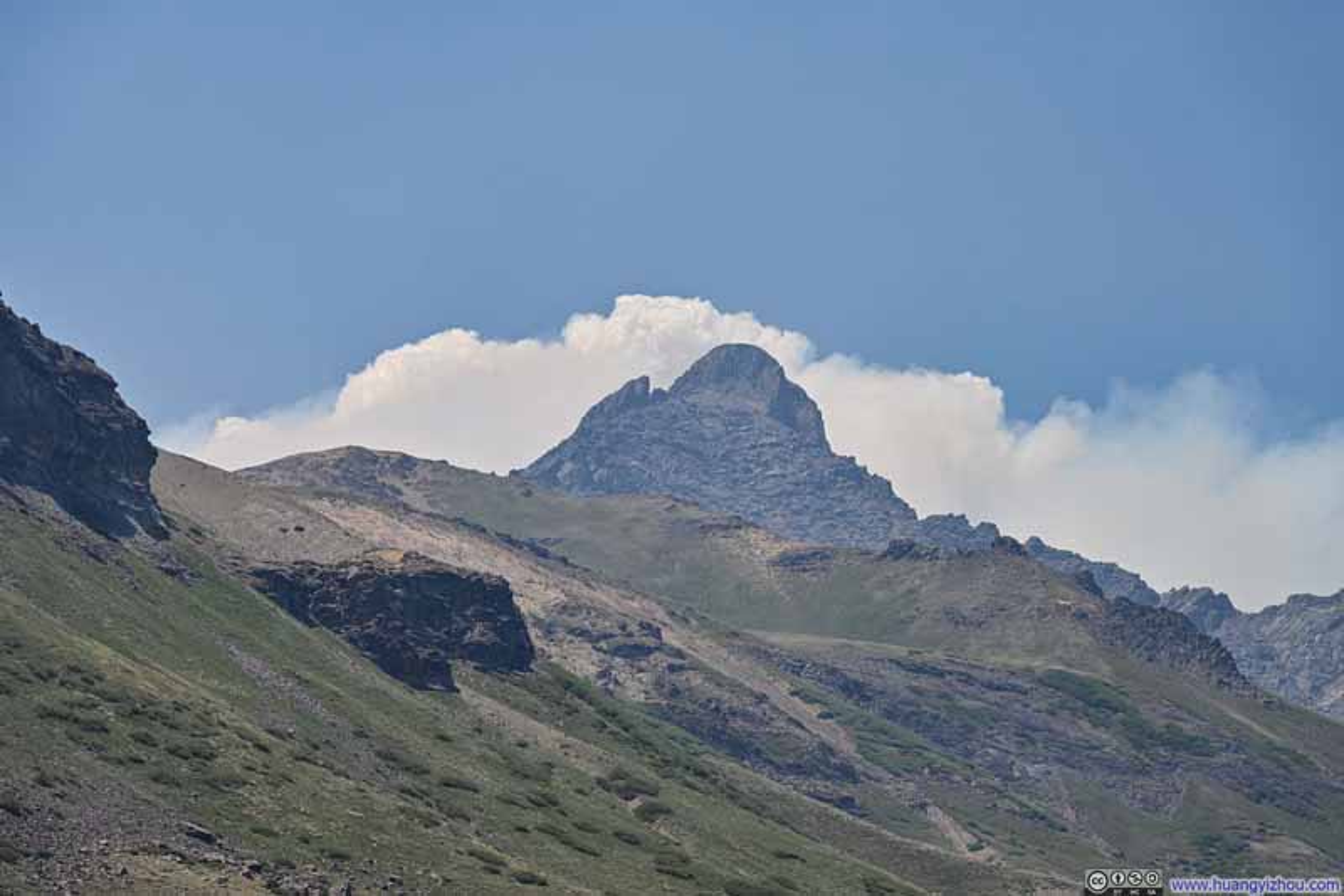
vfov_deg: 11.4
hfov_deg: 17.1
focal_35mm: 120
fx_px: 4479
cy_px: 448
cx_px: 672
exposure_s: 1/500
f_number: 8
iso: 64
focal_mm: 120
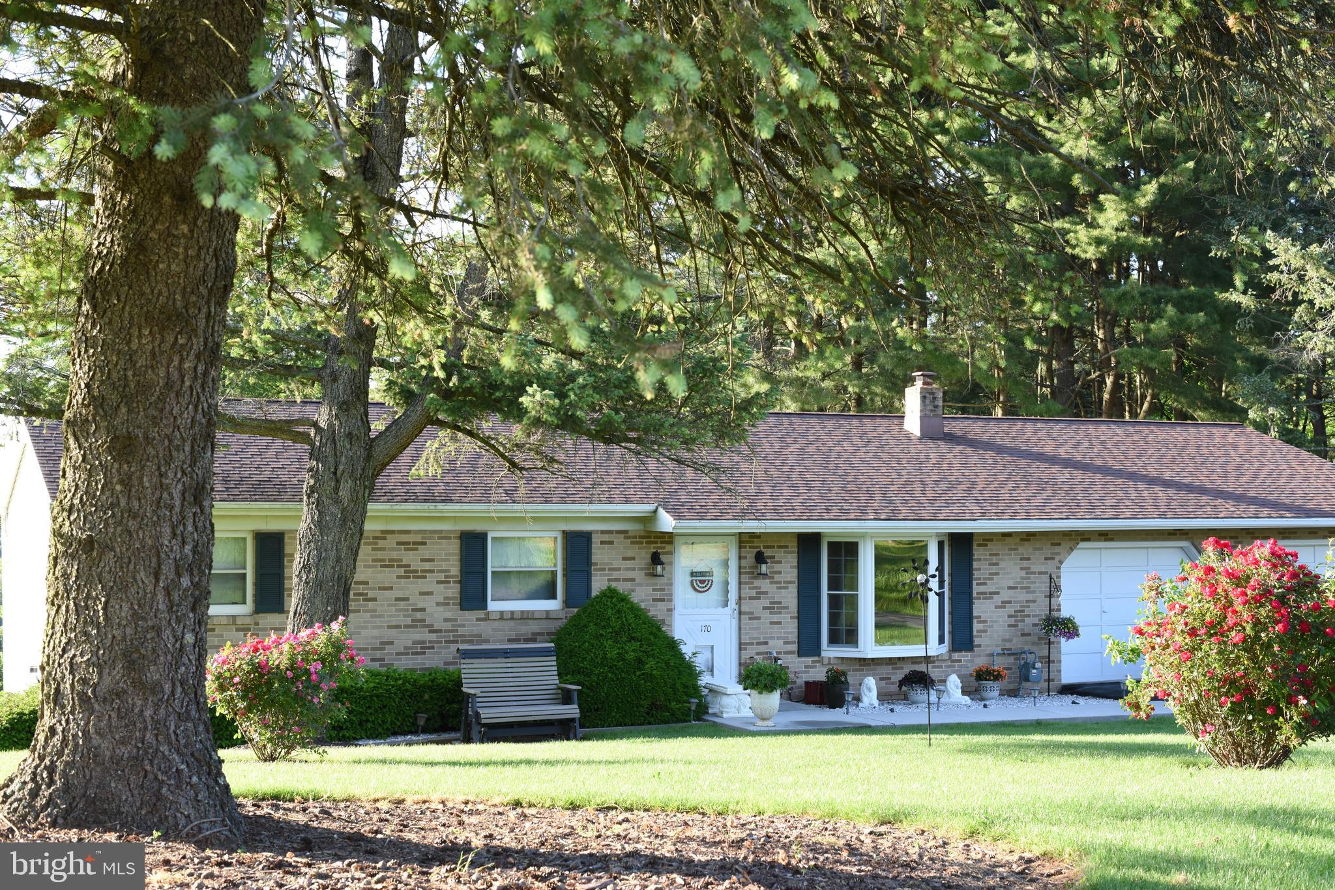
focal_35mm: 50
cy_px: 445
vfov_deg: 27.0
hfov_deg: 39.6
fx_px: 1854
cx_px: 668
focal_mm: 50
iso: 640
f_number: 8
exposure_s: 1/160
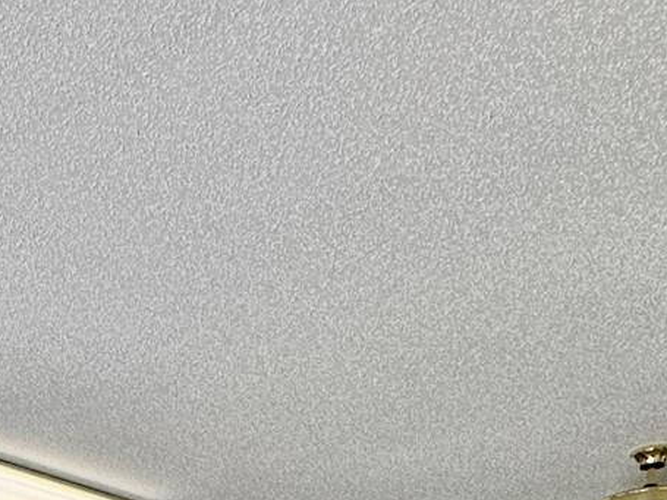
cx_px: -173
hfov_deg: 26.6
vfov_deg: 17.0
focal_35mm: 63
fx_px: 1214
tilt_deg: -8.6
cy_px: 1007
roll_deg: -1.0
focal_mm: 2.22
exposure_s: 1/99
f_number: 2.2
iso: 160
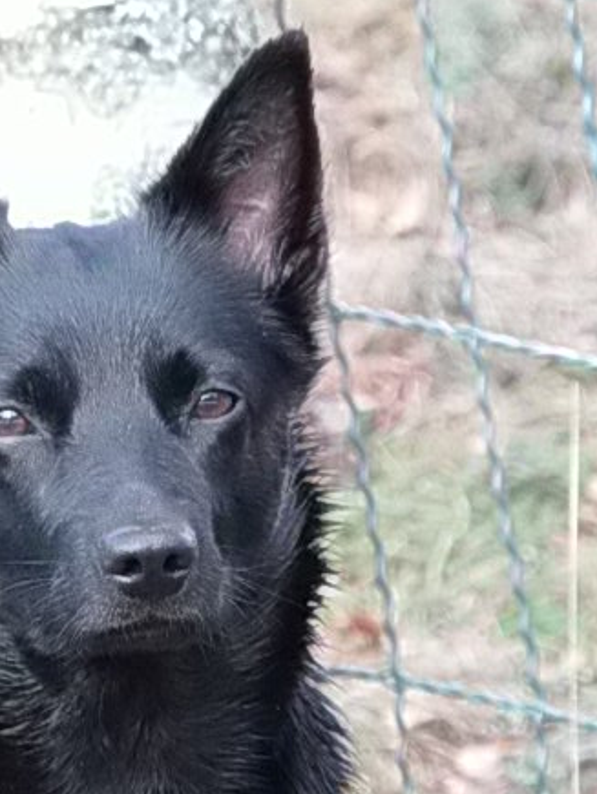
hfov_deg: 2.8
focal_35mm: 535
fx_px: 12284
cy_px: 491
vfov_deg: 3.7
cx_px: 161
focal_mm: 64.5
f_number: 5.1
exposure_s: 1/160
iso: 800
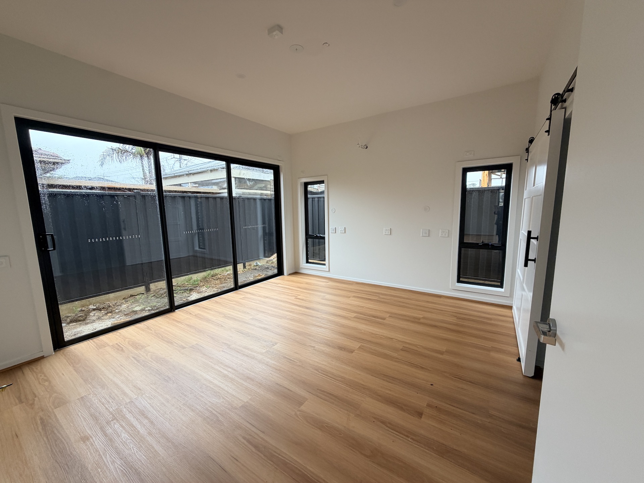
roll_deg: +1.5
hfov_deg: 102.1
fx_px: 260
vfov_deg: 85.7
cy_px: 242
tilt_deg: -8.3
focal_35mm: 14
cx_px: 322
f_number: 2.2
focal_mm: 2.22
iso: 64
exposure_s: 1/121
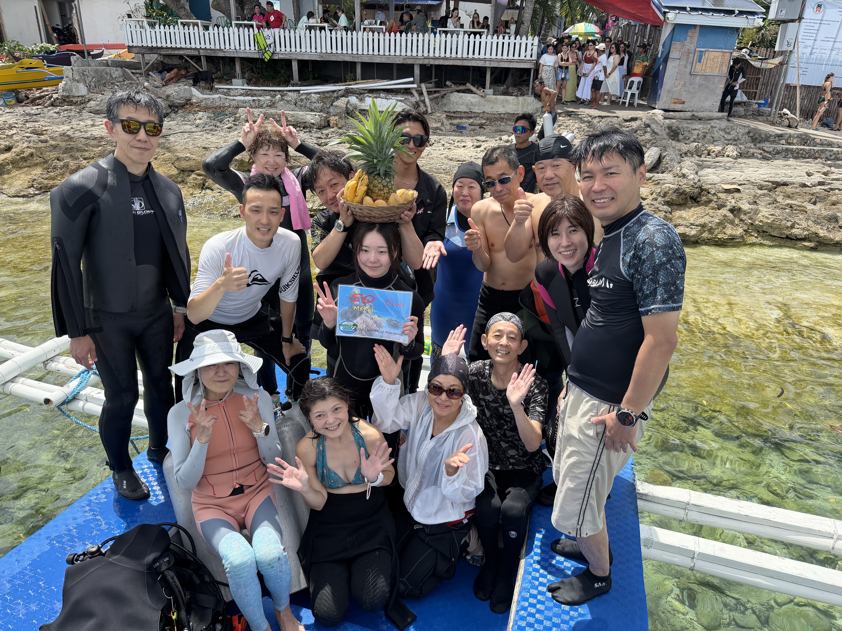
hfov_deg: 71.6
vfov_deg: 56.8
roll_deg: -2.3
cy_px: 316
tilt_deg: -23.2
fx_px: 584
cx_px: 421
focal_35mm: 24
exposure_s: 1/3021
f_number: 1.78
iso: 100
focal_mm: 6.76
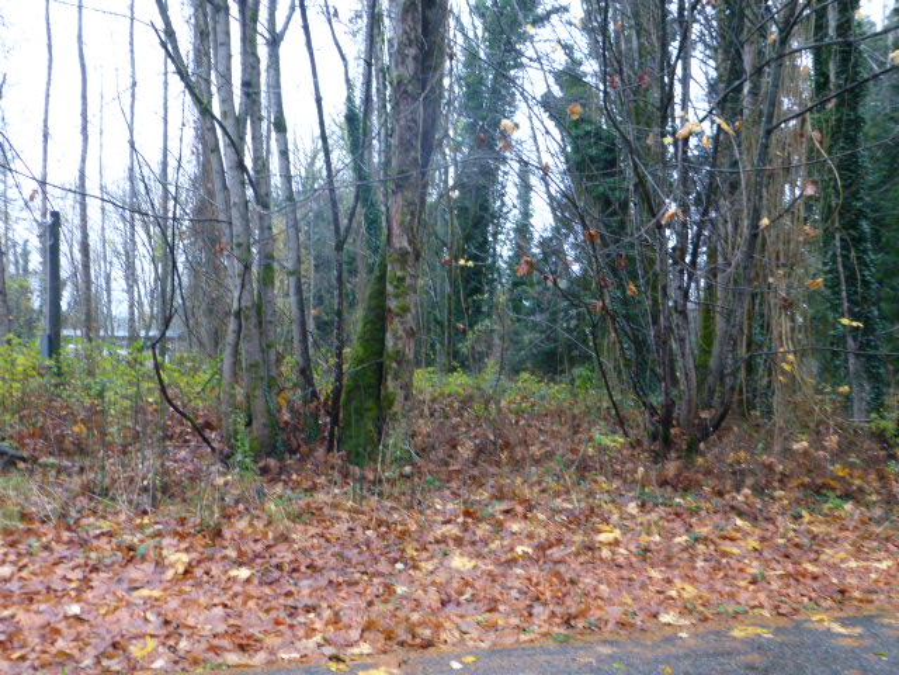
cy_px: 338
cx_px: 450
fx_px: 779
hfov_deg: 60.0
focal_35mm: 30
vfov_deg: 46.8
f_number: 3.6
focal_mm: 5.4
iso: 640
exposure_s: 1/125
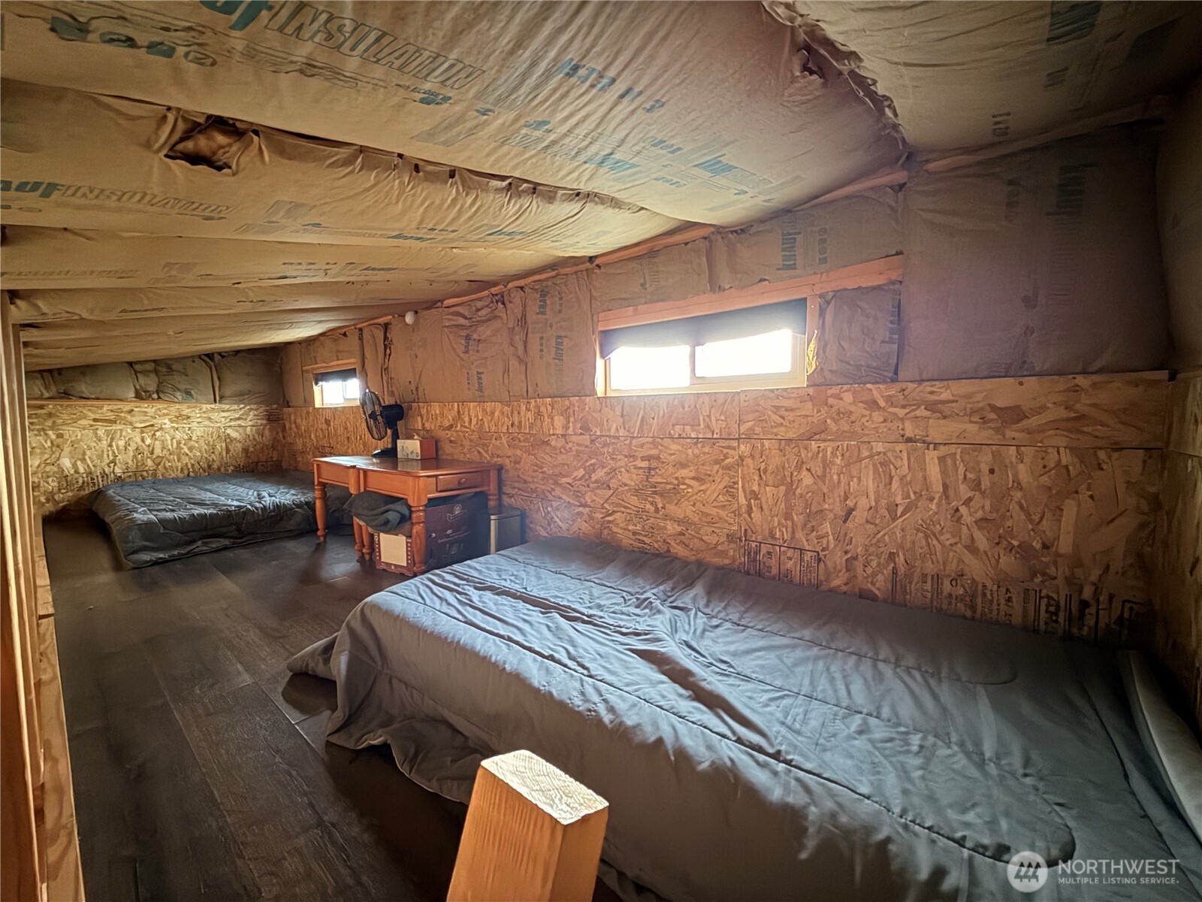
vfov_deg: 85.7
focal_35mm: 14
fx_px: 486
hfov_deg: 102.1
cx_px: 601
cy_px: 451
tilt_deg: -5.1
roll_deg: +0.3
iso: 800
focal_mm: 2.22
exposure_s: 1/9
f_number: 2.2
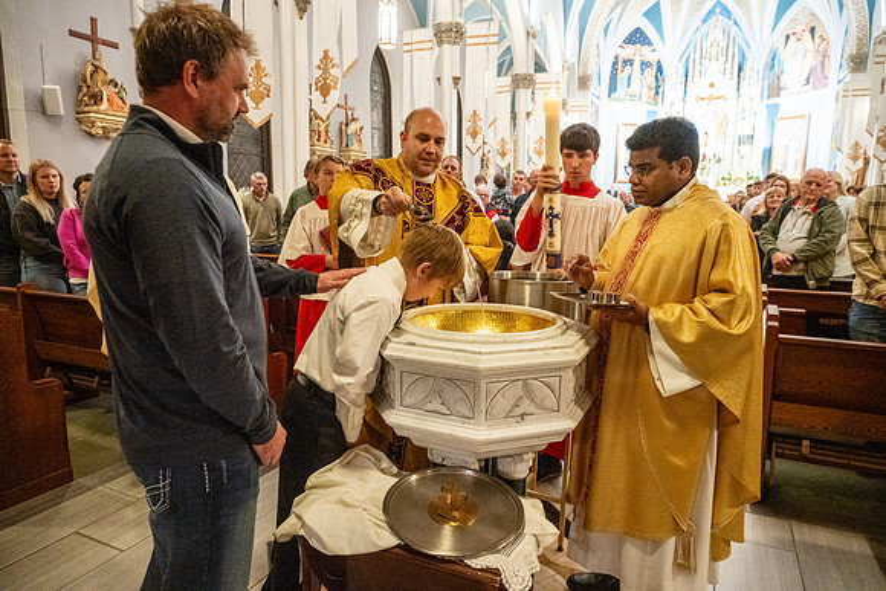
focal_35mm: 24
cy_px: 296
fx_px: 591
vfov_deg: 53.2
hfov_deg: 73.7
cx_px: 443
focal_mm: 24
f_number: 4.5
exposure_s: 1/60
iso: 5000
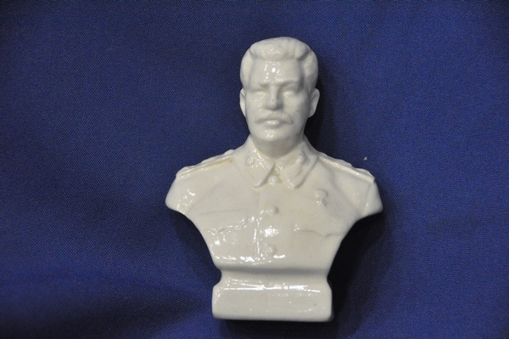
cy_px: 170
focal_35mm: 158
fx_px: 2225
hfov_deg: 13.1
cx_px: 254
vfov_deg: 8.7
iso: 3200
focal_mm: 105
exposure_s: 1/125
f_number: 5.3
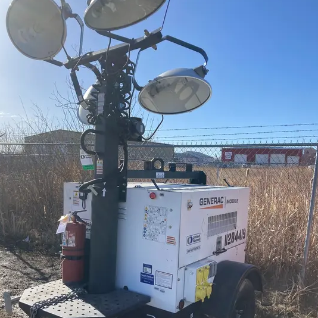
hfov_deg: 48.5
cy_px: 211
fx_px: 353
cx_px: 160
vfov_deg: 47.7
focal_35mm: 34
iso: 20
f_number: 1.8
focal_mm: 3.99
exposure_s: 1/1845
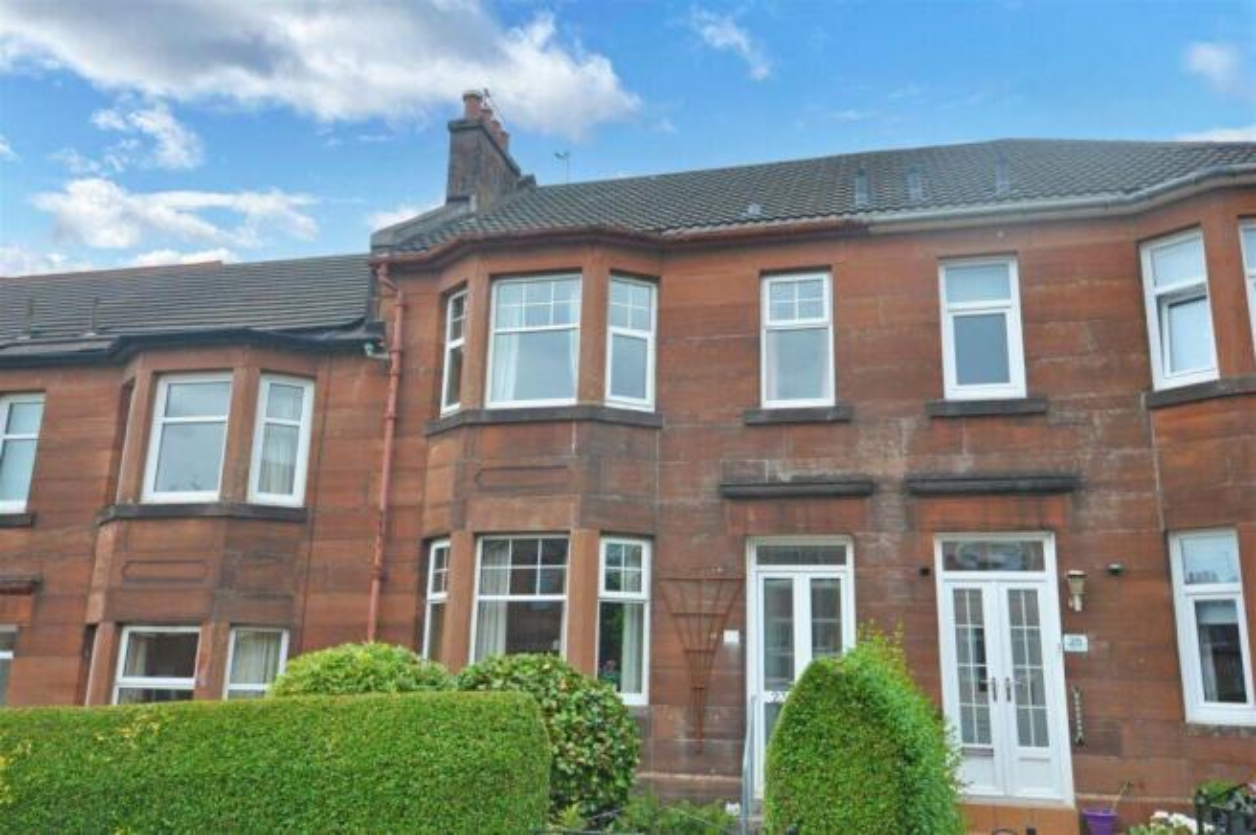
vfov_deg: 43.5
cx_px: 628
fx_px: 1046
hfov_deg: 62.0
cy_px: 418
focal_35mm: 30
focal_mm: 20
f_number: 5.6
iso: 1000
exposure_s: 1/1000
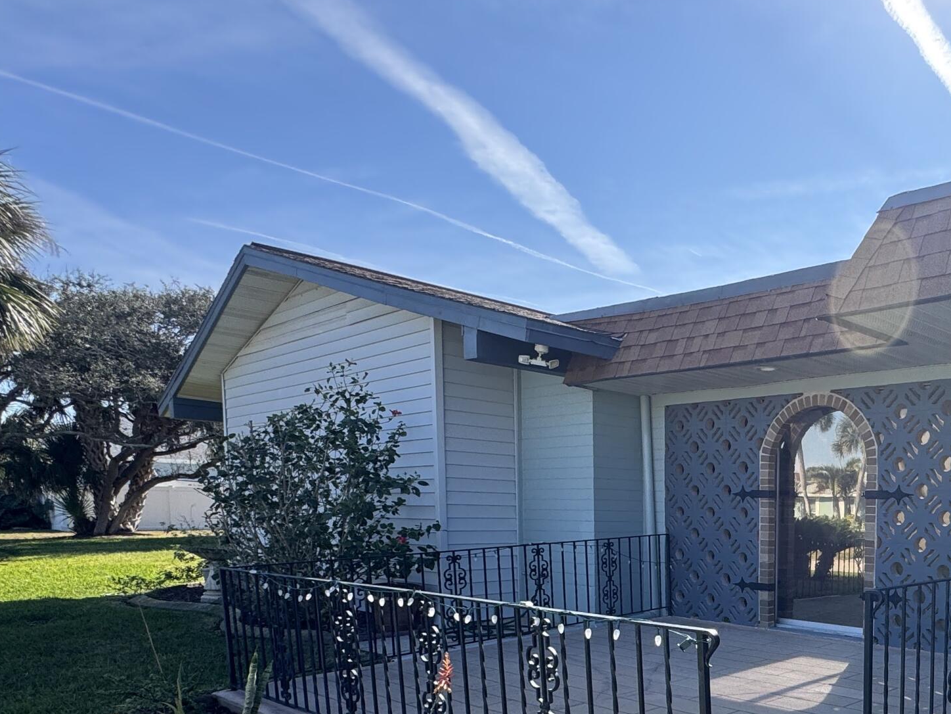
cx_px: 810
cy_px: 593
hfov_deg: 55.5
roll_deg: -1.1
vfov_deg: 45.3
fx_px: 797
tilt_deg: -5.6
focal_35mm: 29
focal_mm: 2.22
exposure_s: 1/578
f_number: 2.2
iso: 50
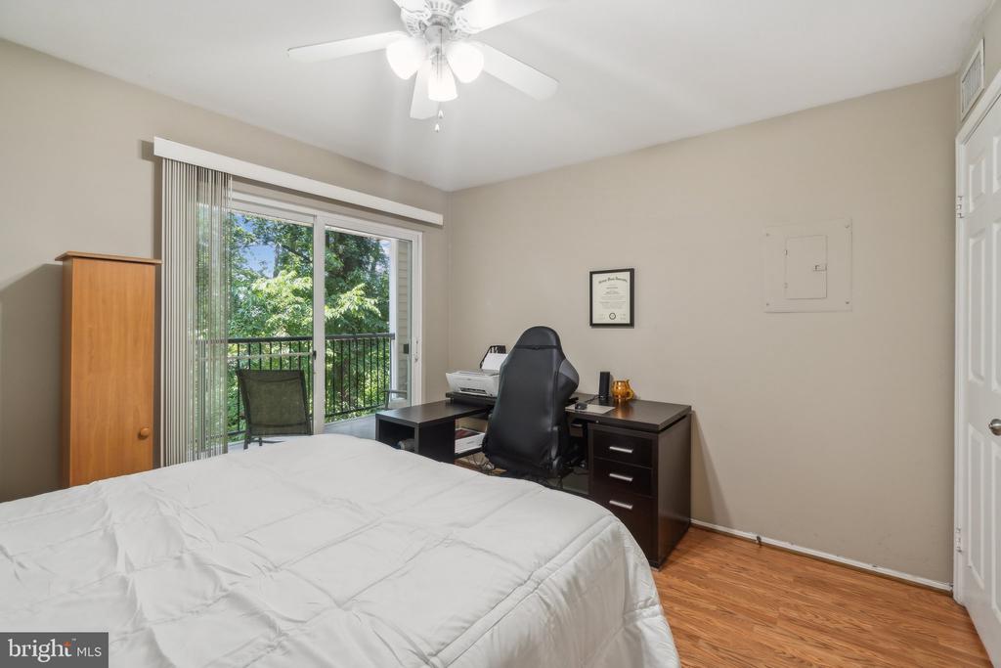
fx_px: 417
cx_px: 500
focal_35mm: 15
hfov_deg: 100.4
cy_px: 334
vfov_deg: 77.3
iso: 200
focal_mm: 10
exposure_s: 1/5
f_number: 7.1
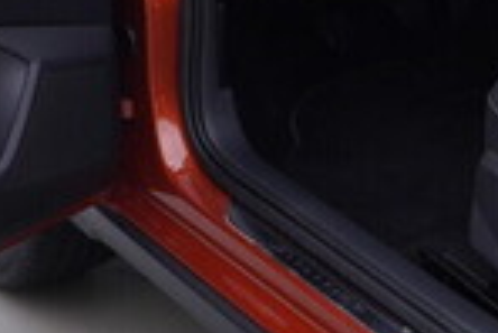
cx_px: 202
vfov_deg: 10.0
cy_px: -106
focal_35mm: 134
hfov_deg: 15.3
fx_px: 1855
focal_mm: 24
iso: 125
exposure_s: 1/60
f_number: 3.5
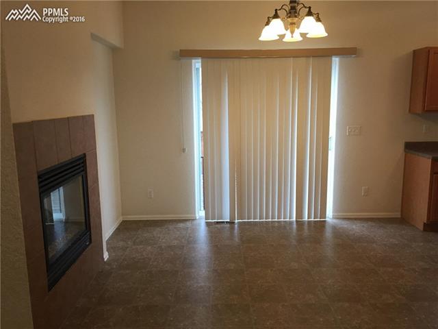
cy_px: 164
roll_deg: +0.4
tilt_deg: -10.1
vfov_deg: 48.2
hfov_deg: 61.7
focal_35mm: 29
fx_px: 367
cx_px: 219
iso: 40
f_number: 2.2
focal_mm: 4.15
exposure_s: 1/30
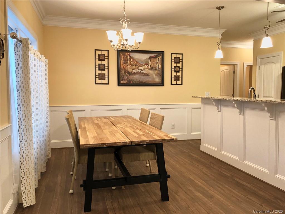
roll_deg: -0.6
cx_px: 142
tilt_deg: -4.6
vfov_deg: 49.7
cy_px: 107
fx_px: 231
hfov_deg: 63.4
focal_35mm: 28
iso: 320
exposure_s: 1/60
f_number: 1.8
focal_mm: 3.99
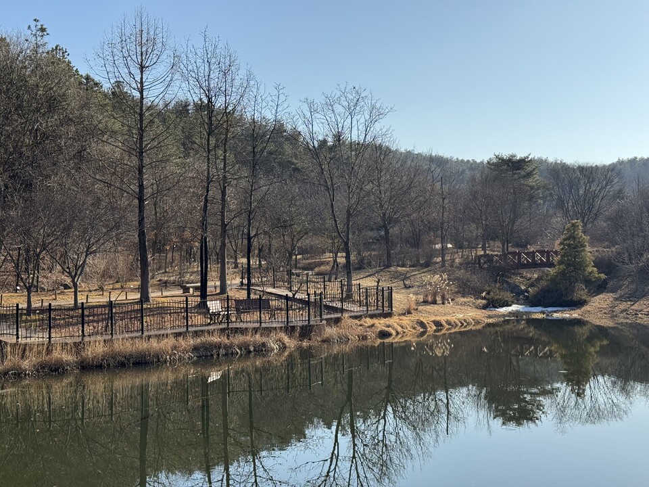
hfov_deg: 39.7
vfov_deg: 30.3
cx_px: 324
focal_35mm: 48
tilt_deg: +2.0
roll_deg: +1.1
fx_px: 900
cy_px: 244
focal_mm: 6.76
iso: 64
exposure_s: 1/4049
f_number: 1.78
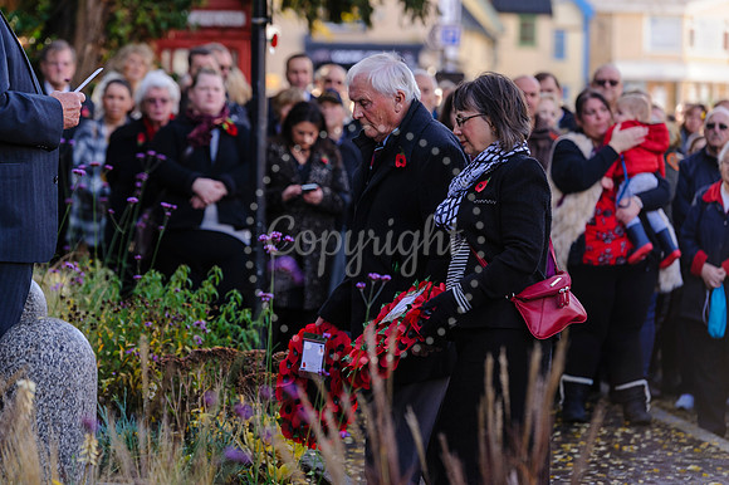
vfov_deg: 8.5
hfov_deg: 12.8
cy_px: 242
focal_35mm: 160
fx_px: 3248
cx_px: 364
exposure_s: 1/500
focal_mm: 160
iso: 800
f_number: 4.8
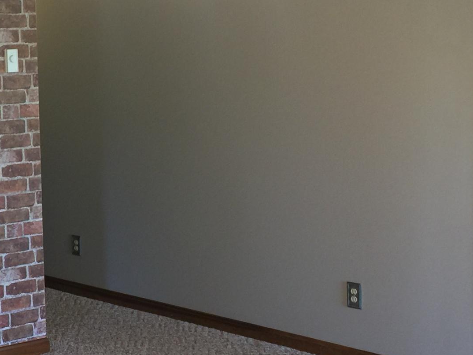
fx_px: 1107
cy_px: 143
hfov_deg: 23.5
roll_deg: +0.4
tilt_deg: -5.5
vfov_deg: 18.2
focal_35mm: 81
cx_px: 45
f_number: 2.2
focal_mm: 4.15
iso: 32
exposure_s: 1/15
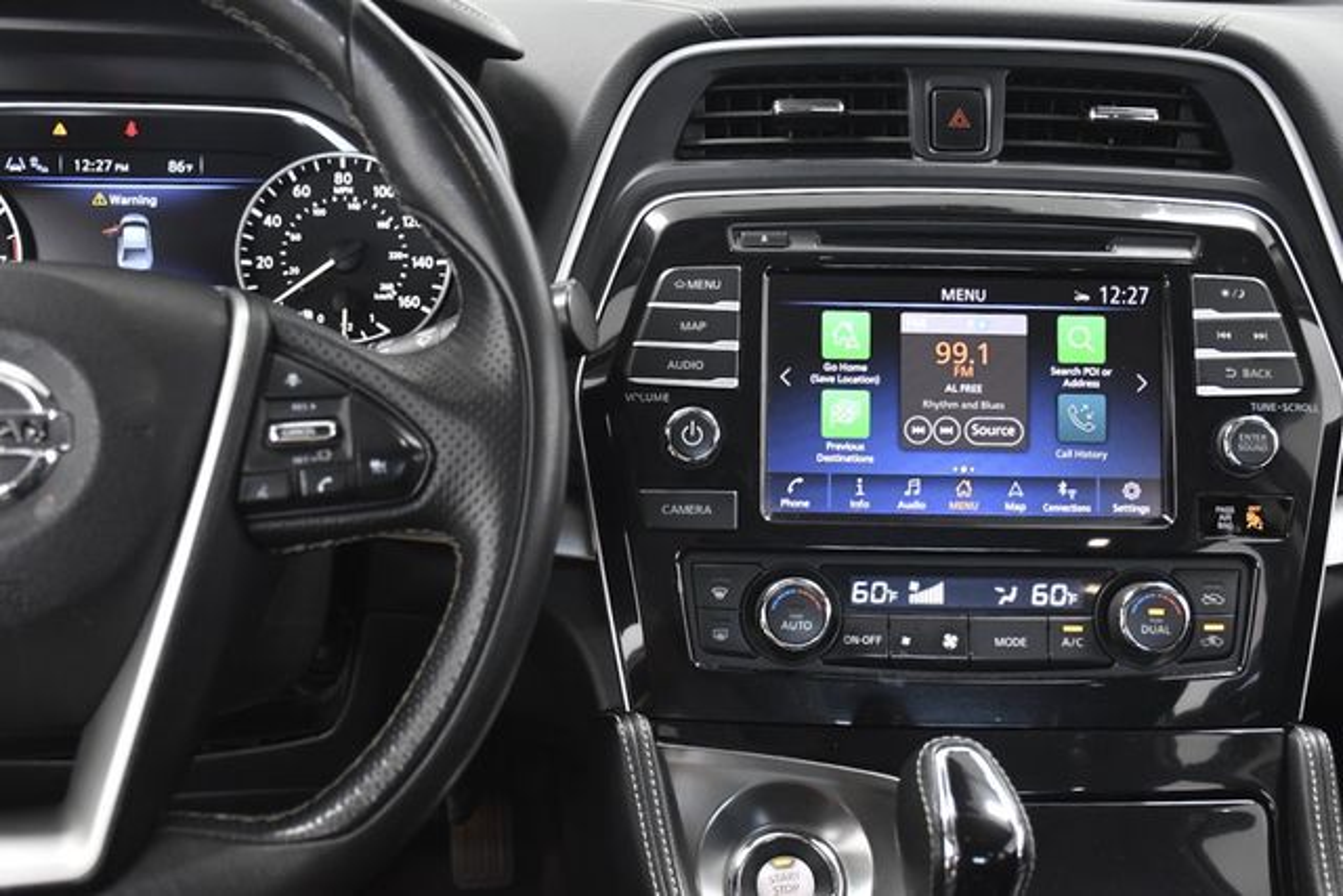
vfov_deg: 29.9
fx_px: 1679
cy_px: 448
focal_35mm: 45
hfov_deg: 43.6
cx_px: 672
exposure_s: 1/160
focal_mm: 30
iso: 2500
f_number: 4
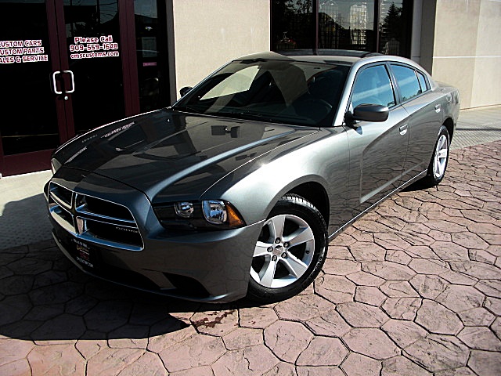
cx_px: 250
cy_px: 188
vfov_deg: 39.7
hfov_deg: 51.4
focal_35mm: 36
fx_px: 521
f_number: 2.8
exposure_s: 1/1000
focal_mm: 6.3
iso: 50
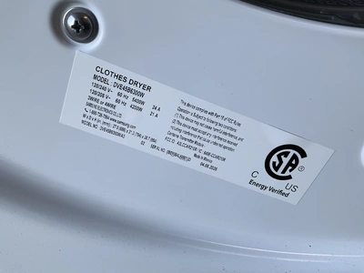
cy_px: 136
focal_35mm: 29
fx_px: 305
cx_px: 182
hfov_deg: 61.7
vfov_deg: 48.2
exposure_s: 1/120
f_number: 1.8
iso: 64
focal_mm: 3
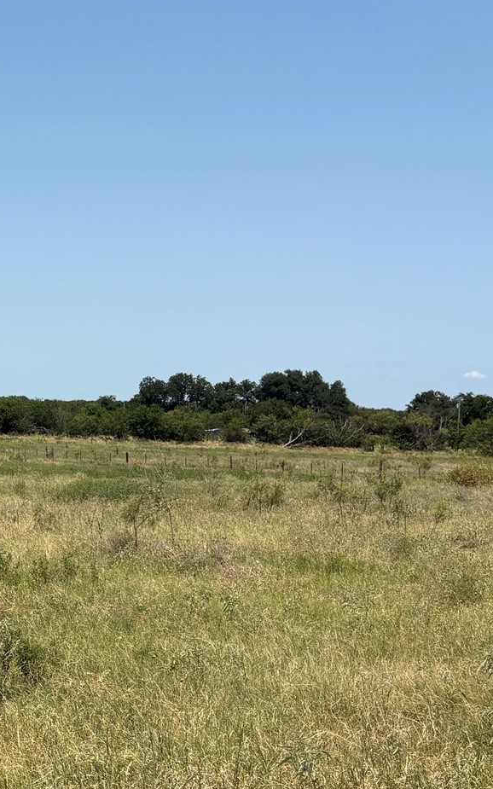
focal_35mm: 61
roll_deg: -2.6
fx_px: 1312
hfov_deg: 19.2
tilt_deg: -2.7
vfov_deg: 33.3
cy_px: 484
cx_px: -201
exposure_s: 1/4608
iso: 50
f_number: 1.6
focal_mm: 5.96
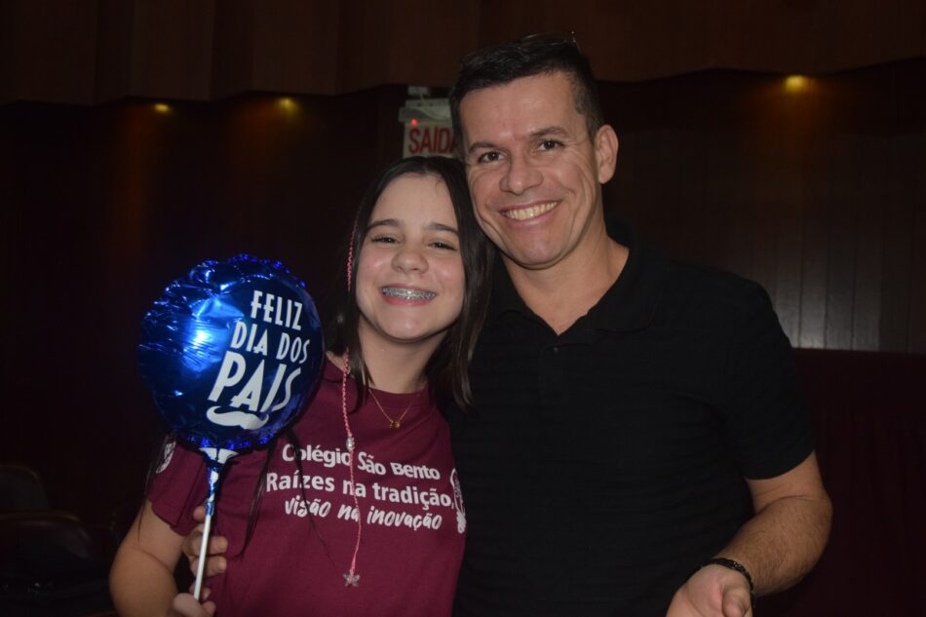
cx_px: 463
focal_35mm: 36
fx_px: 926
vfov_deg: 36.9
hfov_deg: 53.1
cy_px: 308
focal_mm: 24
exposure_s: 1/100
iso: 1600
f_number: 5
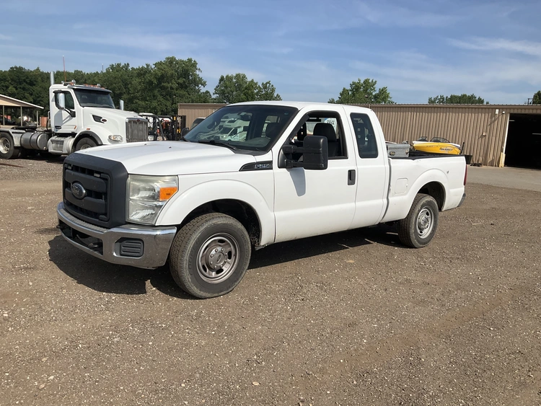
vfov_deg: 48.3
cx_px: 270
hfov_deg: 61.6
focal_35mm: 29
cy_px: 203
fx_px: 453
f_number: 1.8
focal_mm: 3
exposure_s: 1/3534
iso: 25
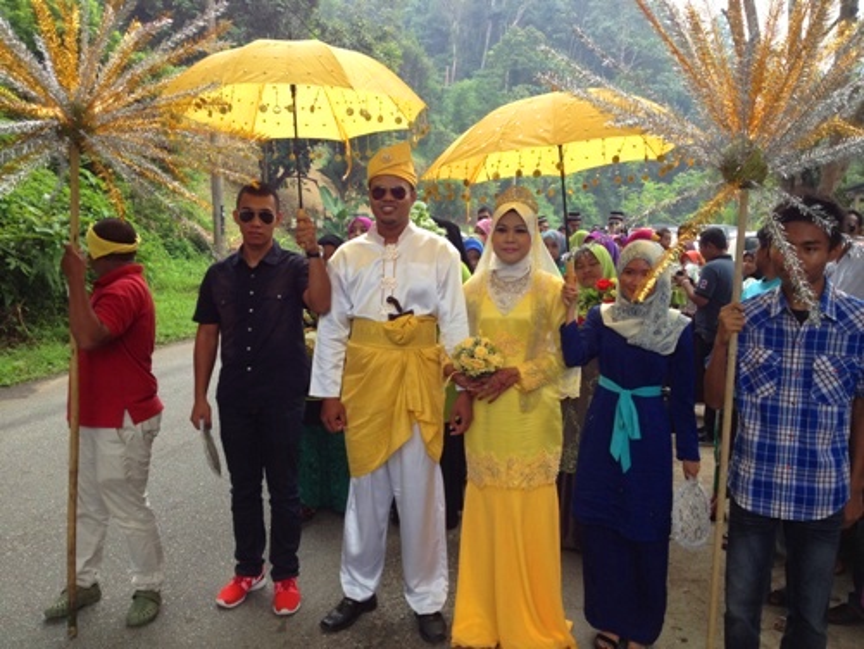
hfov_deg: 52.6
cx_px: 432
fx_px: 874
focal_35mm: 35
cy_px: 324
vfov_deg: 40.7
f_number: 2.4
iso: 50
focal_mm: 4.28
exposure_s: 1/253
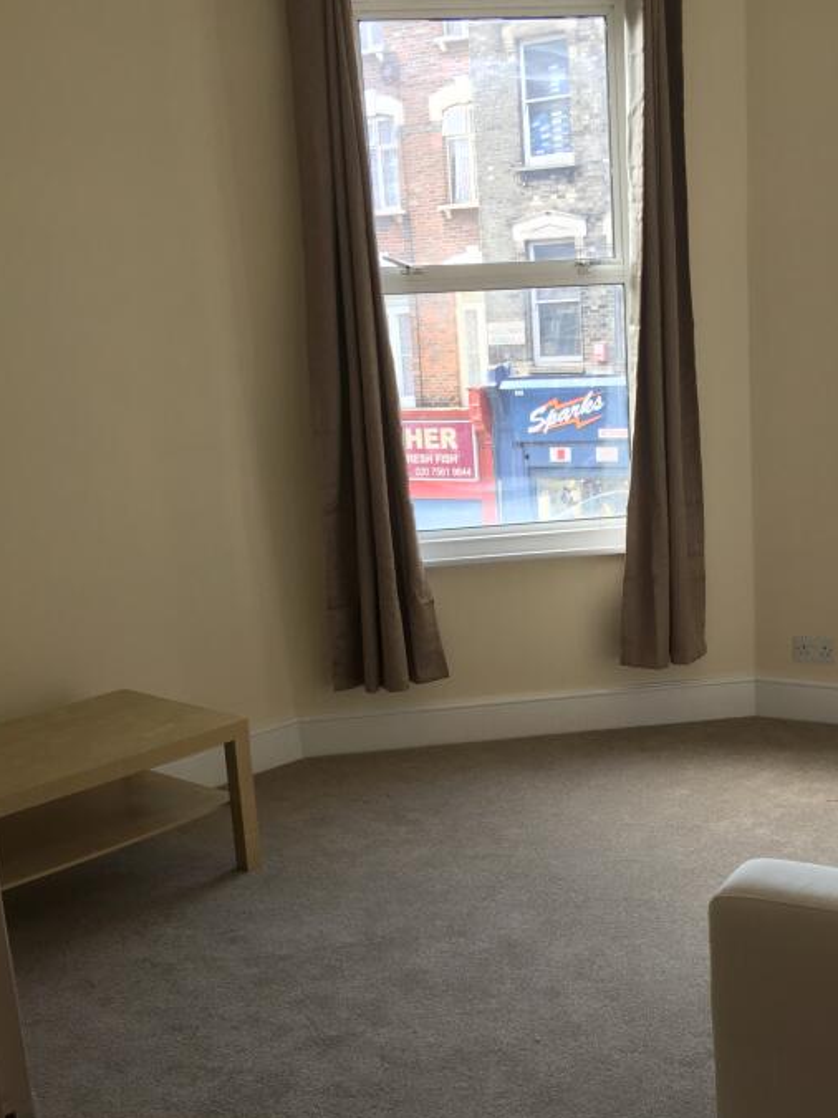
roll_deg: +2.5
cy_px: 769
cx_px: 548
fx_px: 1421
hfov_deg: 32.6
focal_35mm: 44
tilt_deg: -15.7
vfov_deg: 42.2
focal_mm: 4.15
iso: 32
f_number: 2.2
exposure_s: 1/100
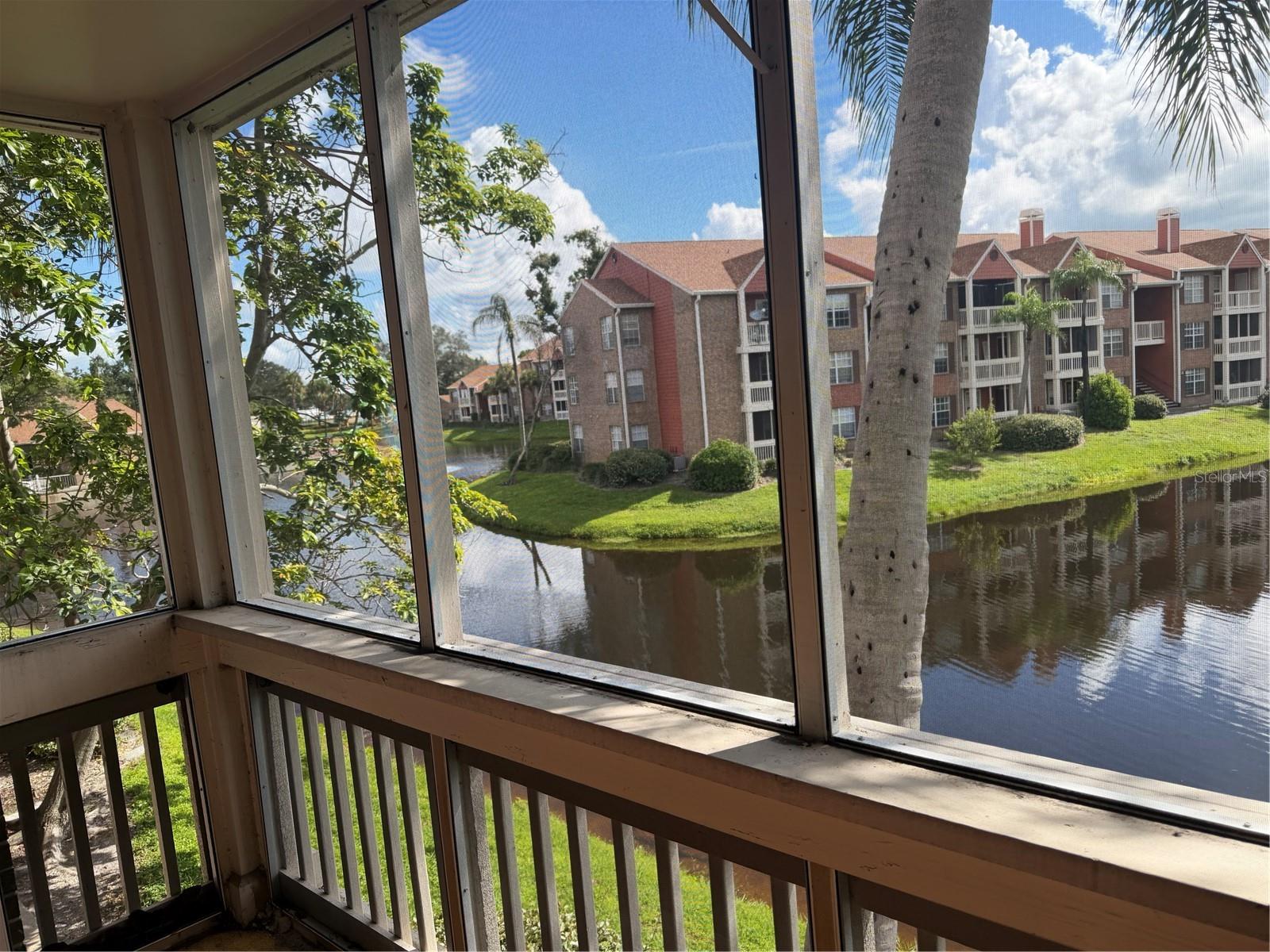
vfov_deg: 56.8
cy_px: 476
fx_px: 881
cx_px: 635
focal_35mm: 24
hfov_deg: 71.6
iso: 100
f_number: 1.78
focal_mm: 6.76
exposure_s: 1/2299
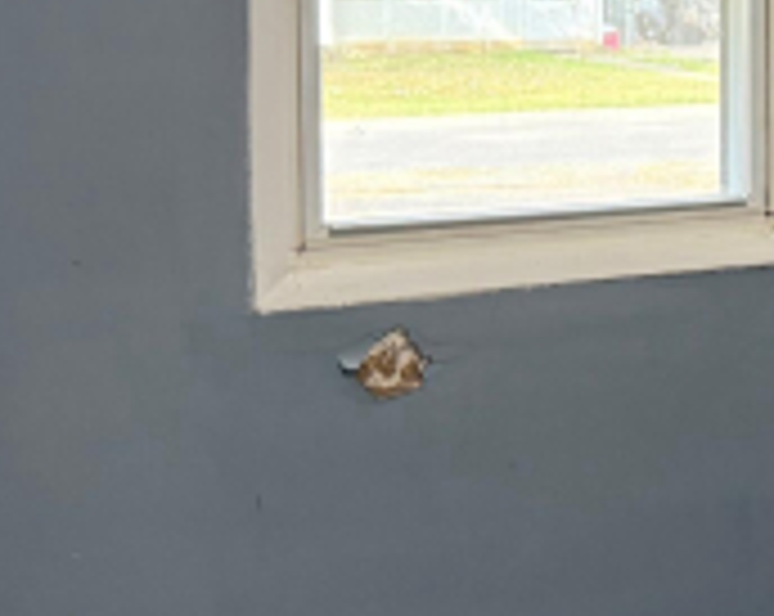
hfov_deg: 19.5
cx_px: 992
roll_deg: -0.7
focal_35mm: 91
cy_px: 103
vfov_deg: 16.7
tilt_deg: -4.2
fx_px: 2081
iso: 250
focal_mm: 6.76
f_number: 1.78
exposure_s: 1/60
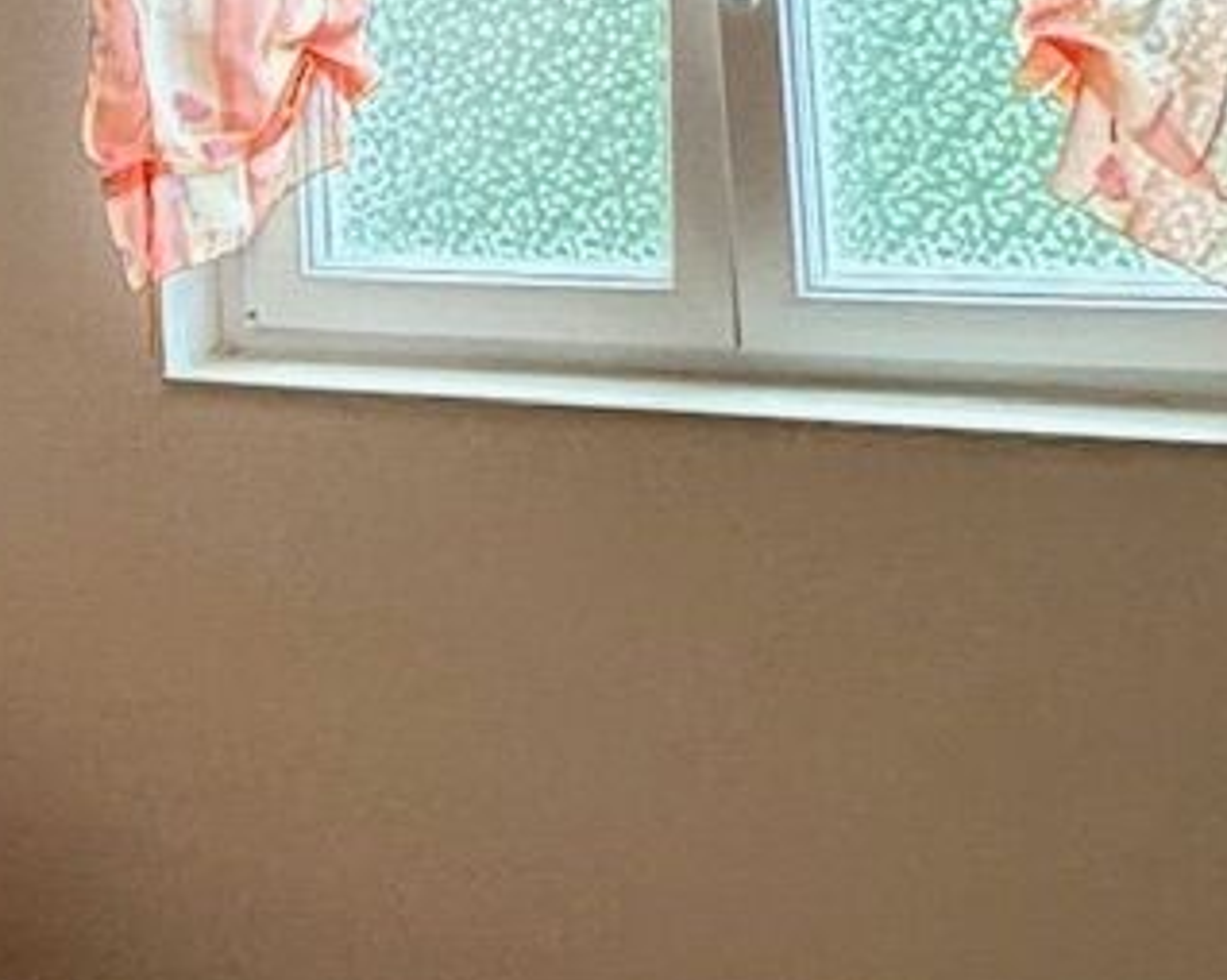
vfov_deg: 17.4
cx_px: -610
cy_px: 606
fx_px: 3194
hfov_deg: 19.1
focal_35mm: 88
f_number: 2.2
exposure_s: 1/99
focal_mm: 2.22
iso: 250
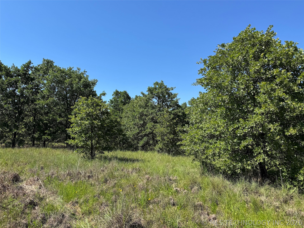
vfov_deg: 56.8
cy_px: 114
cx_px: 152
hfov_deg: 71.6
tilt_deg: +6.4
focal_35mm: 24
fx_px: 211
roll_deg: -0.8
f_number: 1.78
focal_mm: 6.76
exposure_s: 1/3096
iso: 80
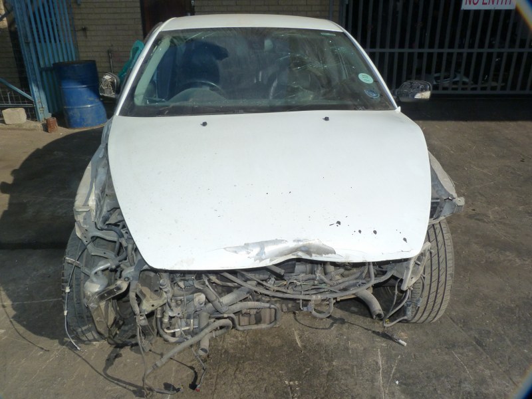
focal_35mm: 25
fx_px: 384
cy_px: 200
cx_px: 266
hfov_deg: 69.4
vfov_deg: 54.9
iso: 125
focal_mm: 4.5
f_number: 5.6
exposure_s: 1/500
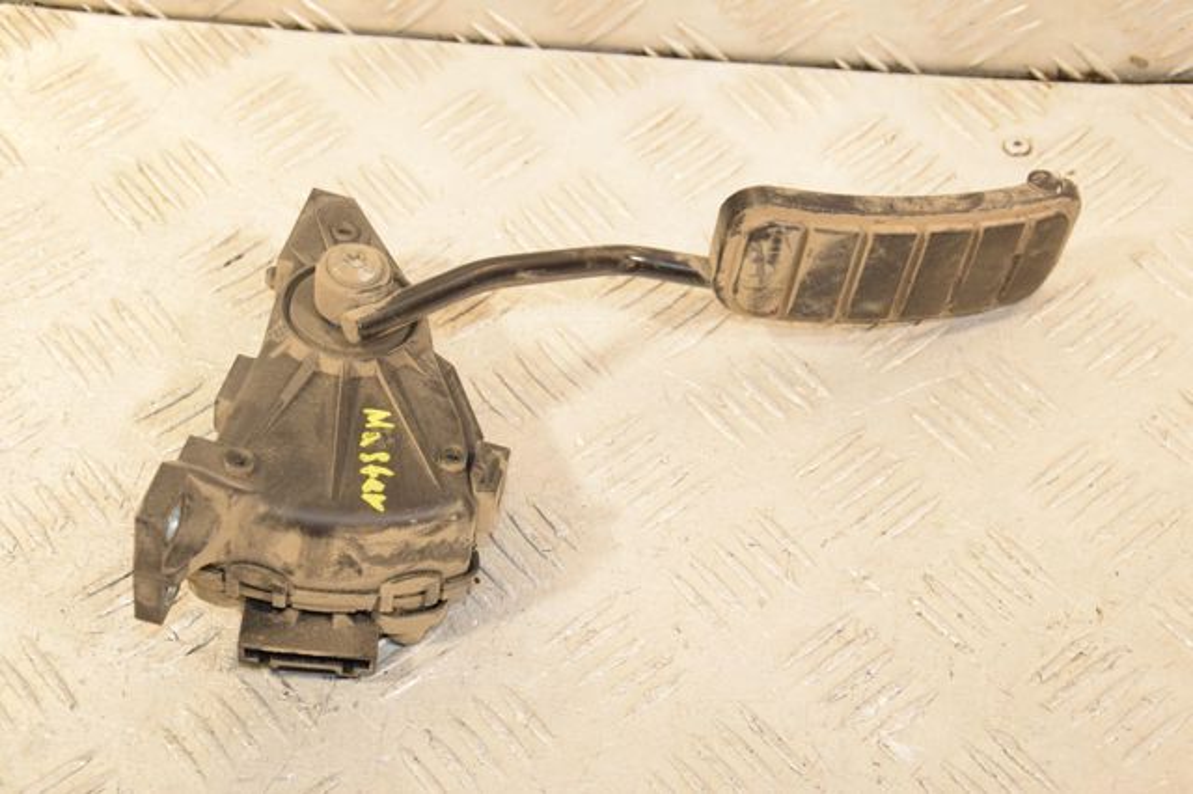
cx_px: 596
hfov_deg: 28.1
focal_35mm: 72
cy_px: 397
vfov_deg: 18.9
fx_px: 2385
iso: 1600
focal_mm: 48
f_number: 8
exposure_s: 1/200
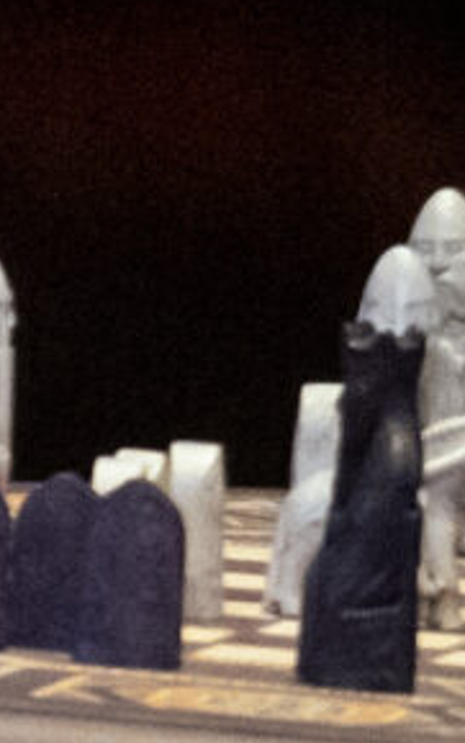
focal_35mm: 2410
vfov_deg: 0.9
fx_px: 48793
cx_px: -1344
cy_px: -431
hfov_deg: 0.5
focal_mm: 178
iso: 10000
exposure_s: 1/200
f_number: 4
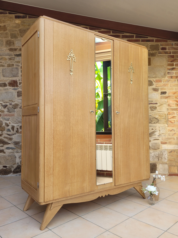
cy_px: 119
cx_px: 89
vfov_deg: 67.3
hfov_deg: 53.1
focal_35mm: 26
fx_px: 178
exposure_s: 1/120
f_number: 1.8
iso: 50
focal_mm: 5.4
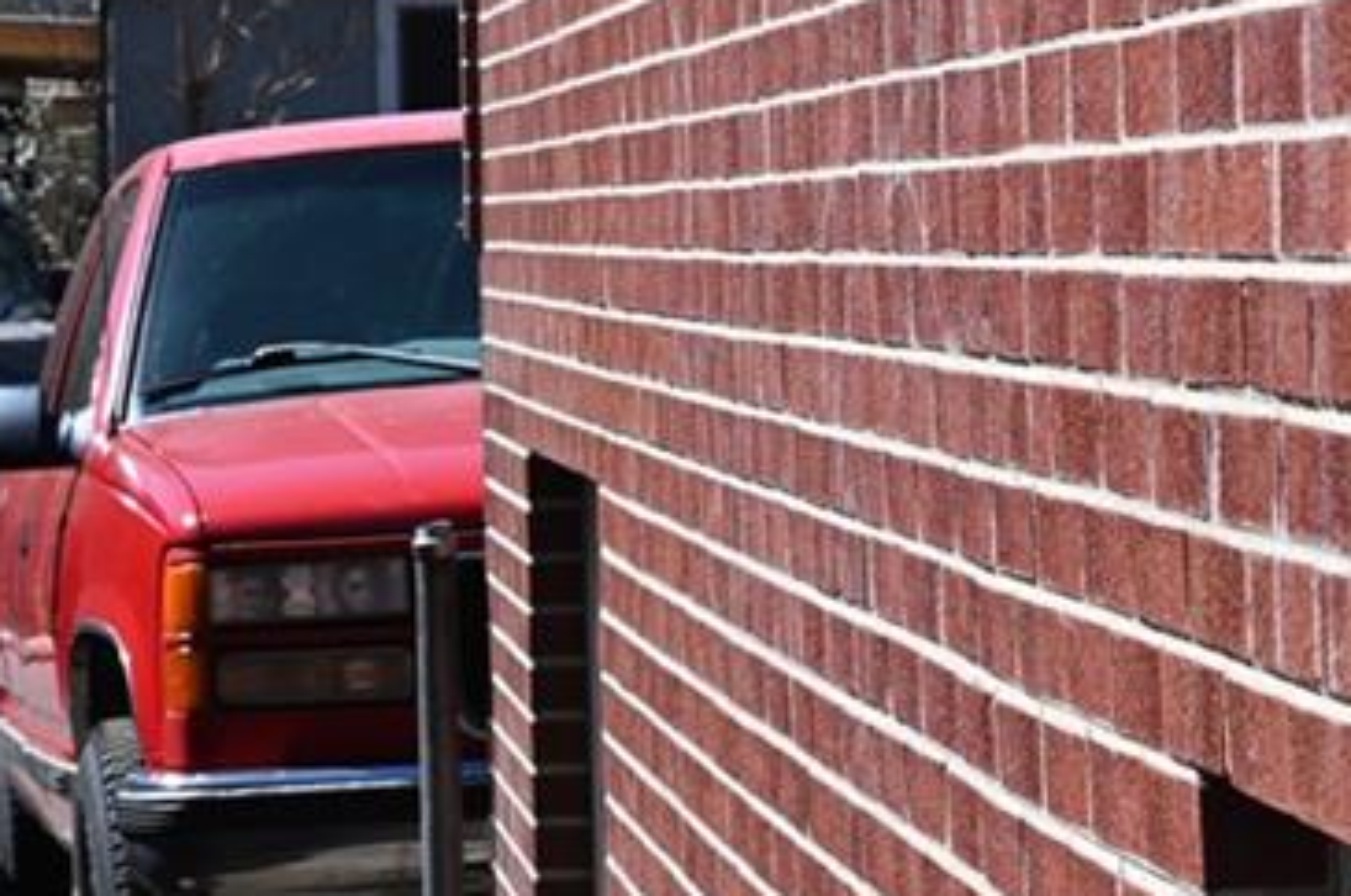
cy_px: -31
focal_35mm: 193
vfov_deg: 7.1
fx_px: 7230
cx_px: 137
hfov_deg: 10.6
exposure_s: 1/320
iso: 100
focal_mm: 44
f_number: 6.3
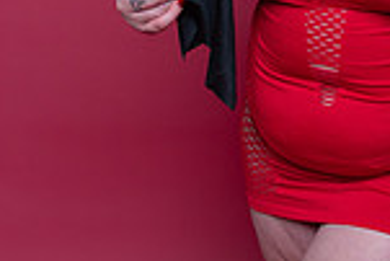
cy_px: -110
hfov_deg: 15.1
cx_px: 375
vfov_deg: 10.0
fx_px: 1453
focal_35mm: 134
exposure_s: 1/160
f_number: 11
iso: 250
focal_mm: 35
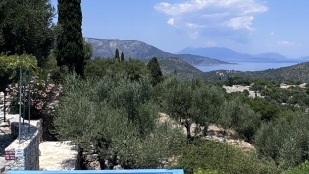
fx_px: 418
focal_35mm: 51
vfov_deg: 23.2
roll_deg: -0.3
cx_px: 204
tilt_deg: +2.7
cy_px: 36
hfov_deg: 40.1
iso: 50
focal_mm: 2.22
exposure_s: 1/2584
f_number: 2.2
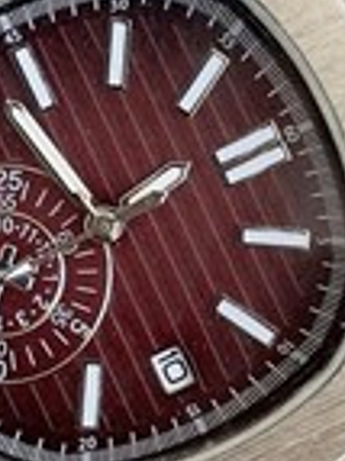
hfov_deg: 5.5
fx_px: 3567
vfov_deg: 7.4
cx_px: 158
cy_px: 177
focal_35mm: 268
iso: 80
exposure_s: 1/121
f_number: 1.78
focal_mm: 6.76
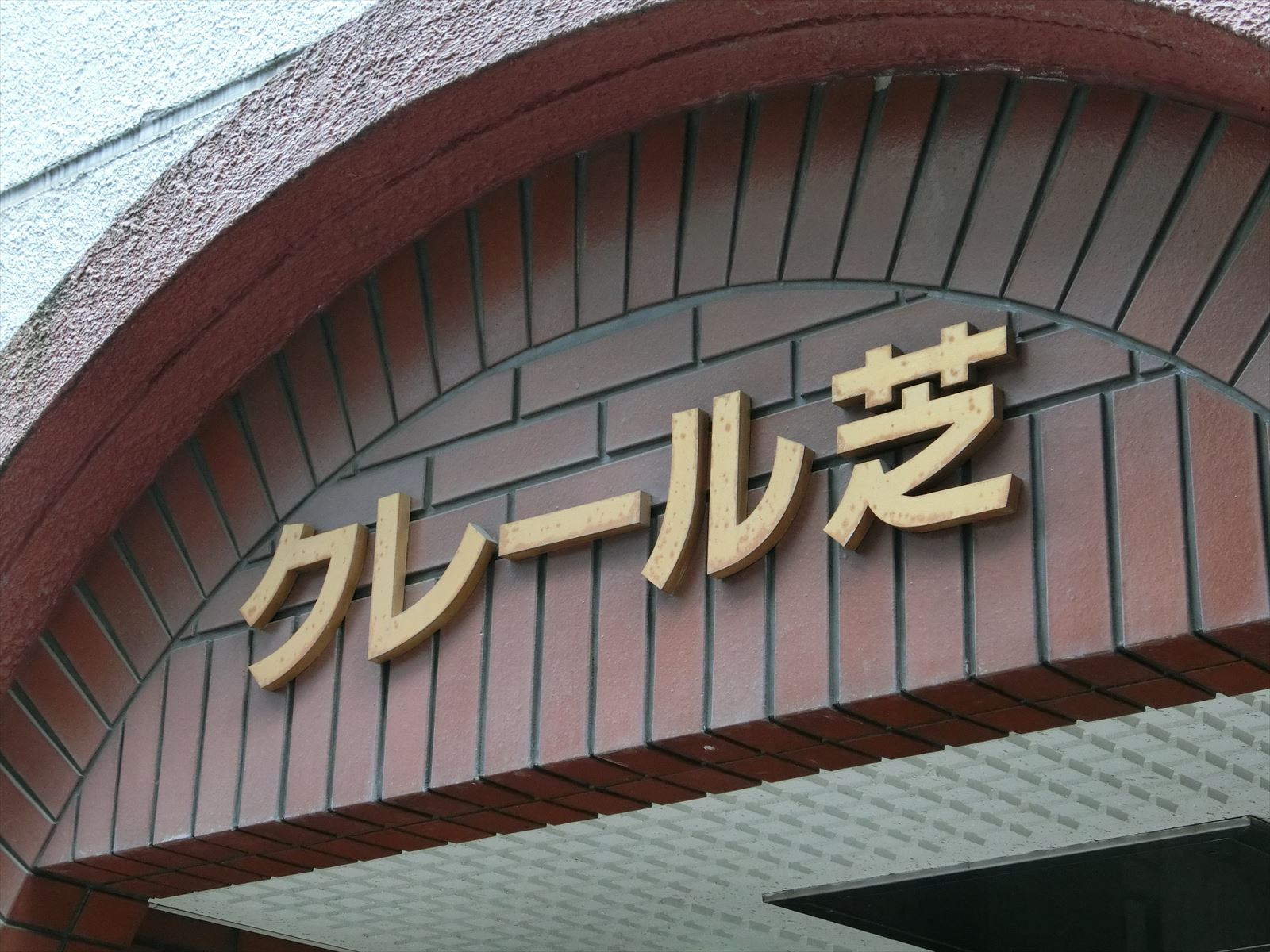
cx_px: 635
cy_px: 476
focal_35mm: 67
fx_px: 2458
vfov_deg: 21.9
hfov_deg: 29.0
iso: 400
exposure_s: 1/100
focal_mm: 14.4
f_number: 5.1
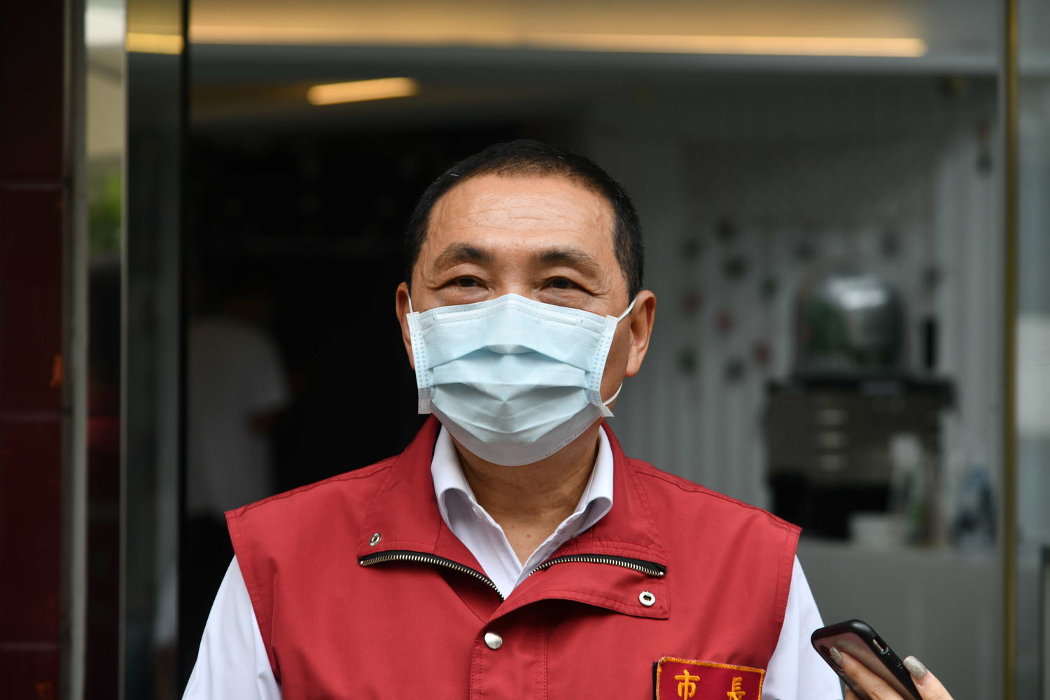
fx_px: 3500
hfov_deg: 17.1
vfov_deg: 11.4
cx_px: 525
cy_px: 350
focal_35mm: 120
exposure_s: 1/250
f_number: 6.3
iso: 125
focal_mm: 120
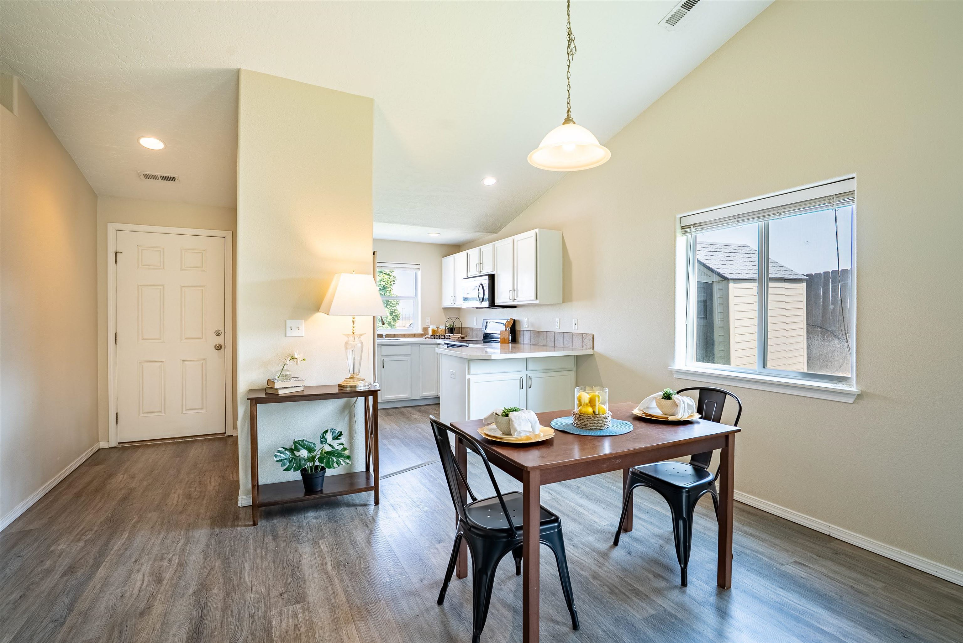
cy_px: 322
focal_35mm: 16
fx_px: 428
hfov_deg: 96.7
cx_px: 482
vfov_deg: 73.8
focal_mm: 16
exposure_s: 1/500
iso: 400
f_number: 8
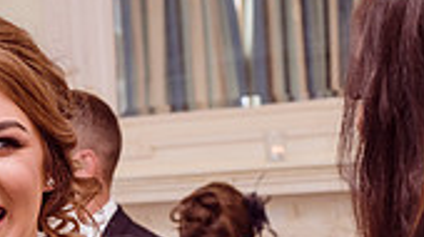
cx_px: 17
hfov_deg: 11.9
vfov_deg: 6.7
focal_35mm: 179
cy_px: 288
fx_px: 2009
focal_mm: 50
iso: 400
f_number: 5.6
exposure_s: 1/100
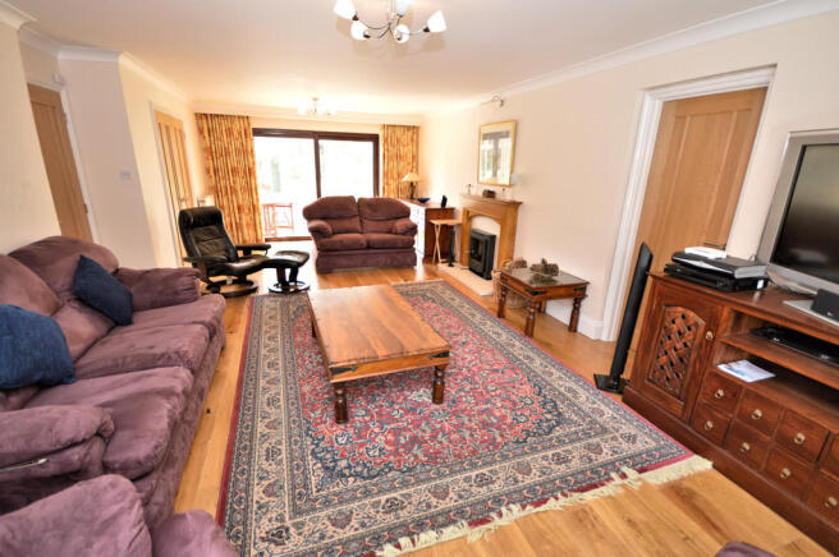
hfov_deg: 100.4
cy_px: 278
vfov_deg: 77.2
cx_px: 420
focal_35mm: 15
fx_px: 349
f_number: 4
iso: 640
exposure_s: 1/60
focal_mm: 10
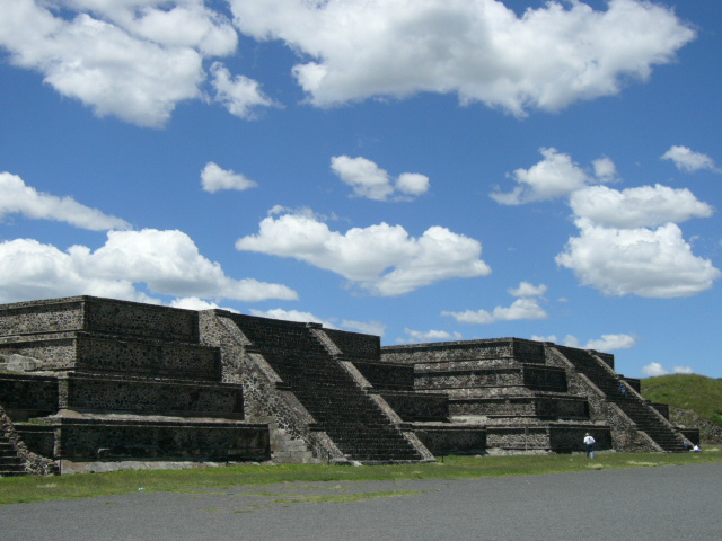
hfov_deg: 36.2
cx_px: 361
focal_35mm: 53
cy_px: 270
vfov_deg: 27.5
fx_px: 1105
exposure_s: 1/200
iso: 50
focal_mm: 8.8
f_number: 9.7
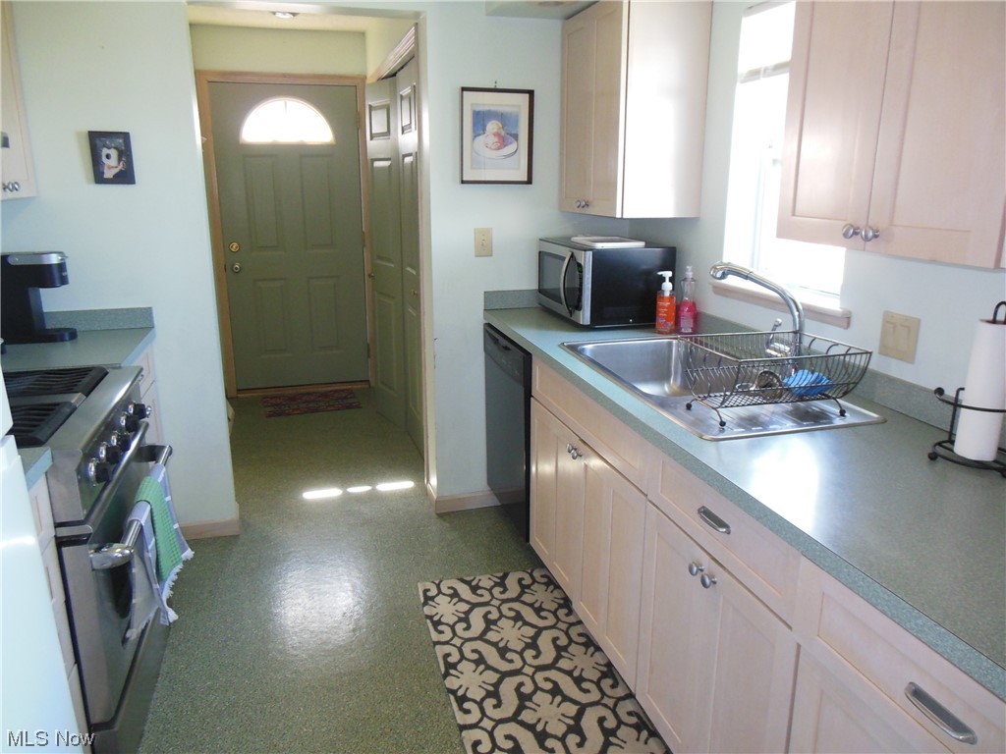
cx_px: 503
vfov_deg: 54.9
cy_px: 377
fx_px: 727
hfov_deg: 69.4
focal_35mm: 25
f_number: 3.2
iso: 400
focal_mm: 4.5
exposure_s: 1/30
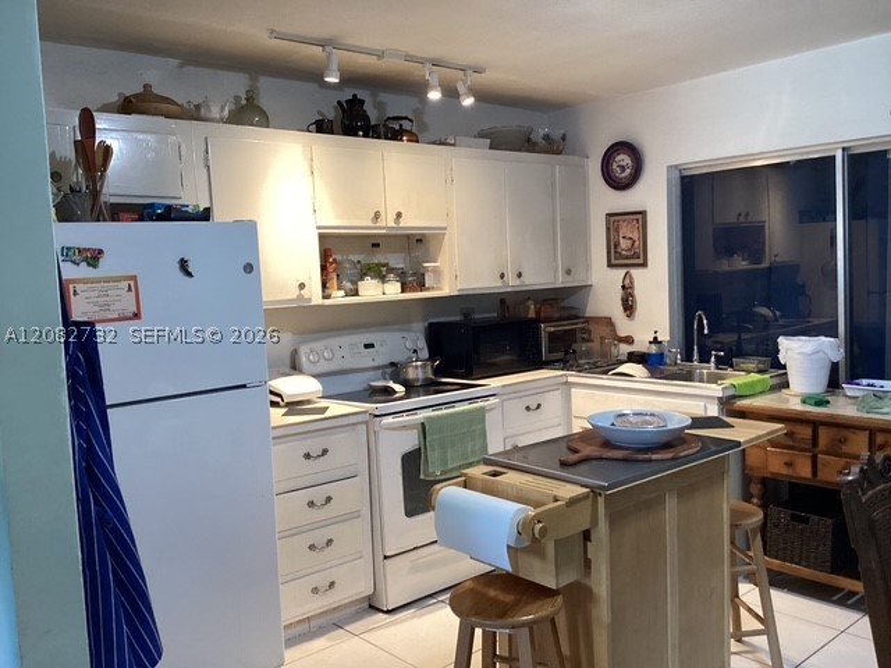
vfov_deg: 45.4
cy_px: 334
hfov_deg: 58.4
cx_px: 446
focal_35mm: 31
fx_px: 798
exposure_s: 1/50
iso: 200
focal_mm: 3.3
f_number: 2.4
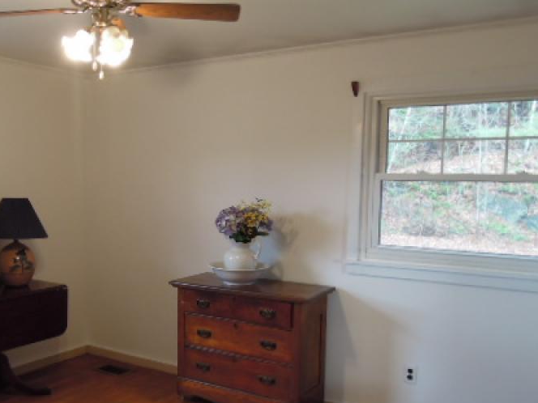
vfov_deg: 38.6
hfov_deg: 49.0
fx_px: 575
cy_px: 233
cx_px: 164
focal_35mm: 37
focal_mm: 4.3
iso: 200
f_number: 2.8
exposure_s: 1/30
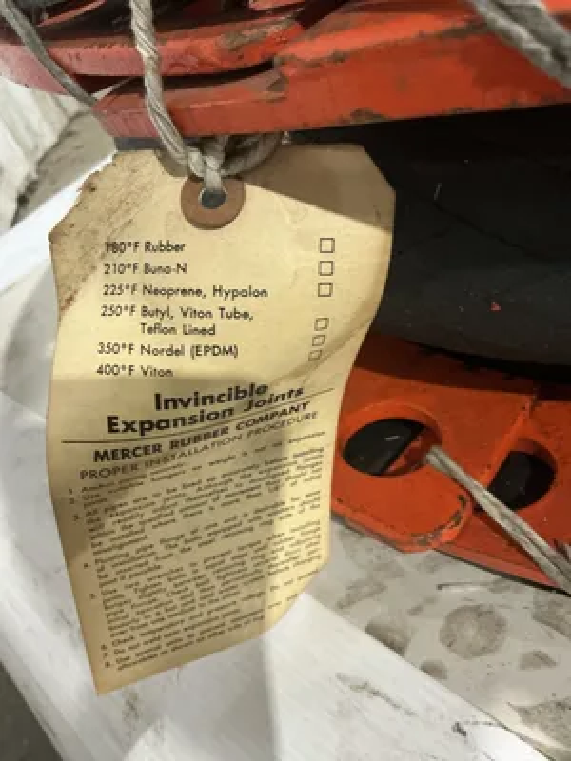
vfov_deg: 63.4
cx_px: 286
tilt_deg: -36.7
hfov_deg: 49.7
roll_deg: +24.2
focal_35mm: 28
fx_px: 616
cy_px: 380
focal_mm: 3
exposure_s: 1/40
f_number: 1.8
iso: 200
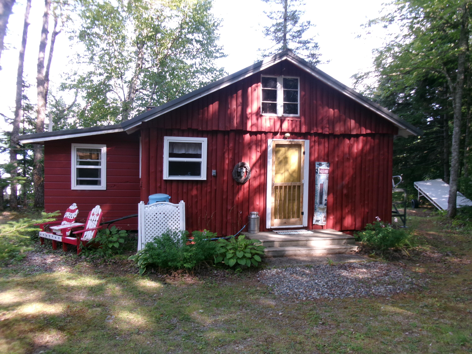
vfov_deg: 49.7
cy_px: 177
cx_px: 236
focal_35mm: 28
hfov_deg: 63.4
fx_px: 382
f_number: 3.9
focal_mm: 5.1
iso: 100
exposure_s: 1/80
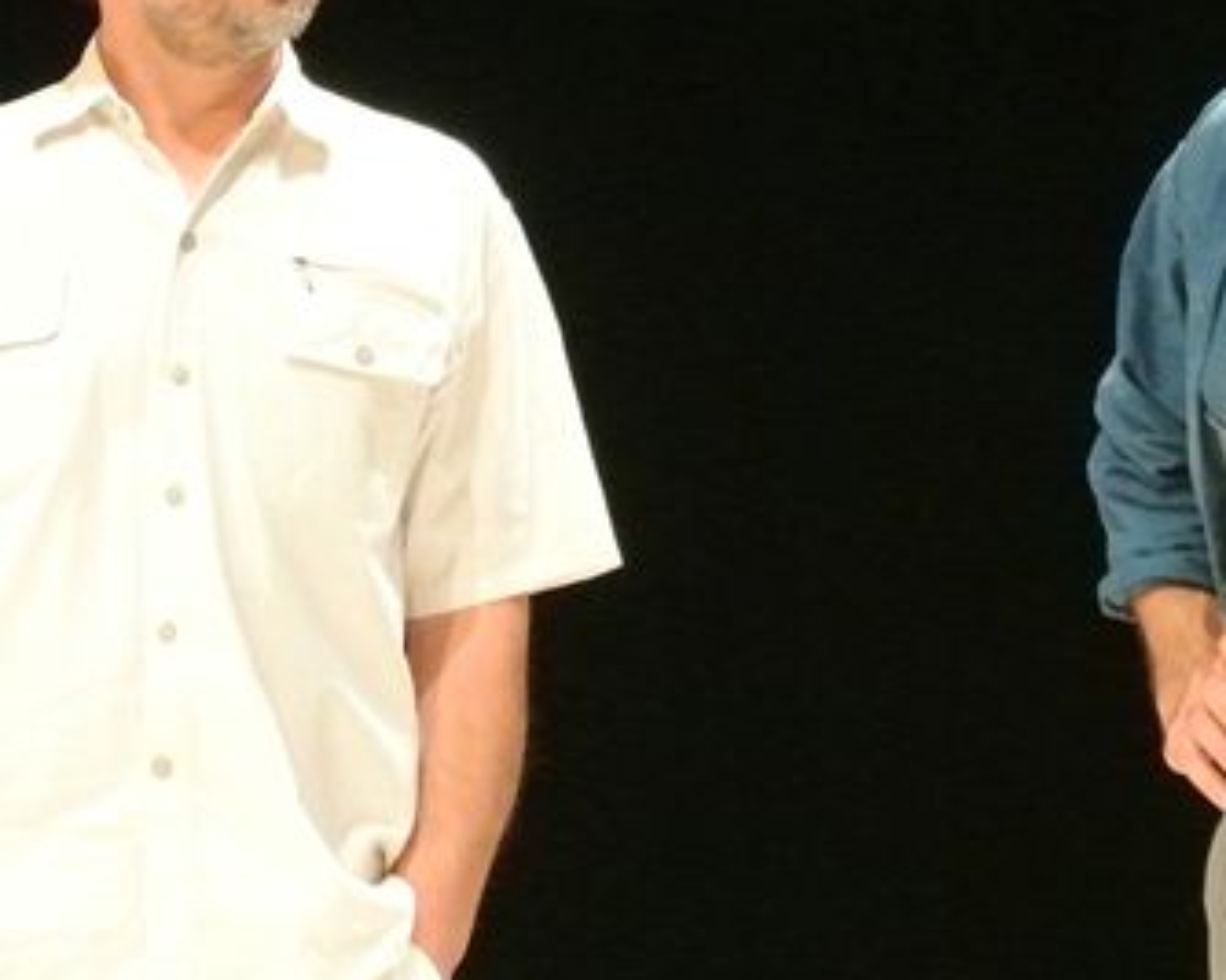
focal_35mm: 311
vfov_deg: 5.0
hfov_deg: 6.2
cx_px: 1292
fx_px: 11281
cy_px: 152
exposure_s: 1/400
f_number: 4.2
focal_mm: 51.2
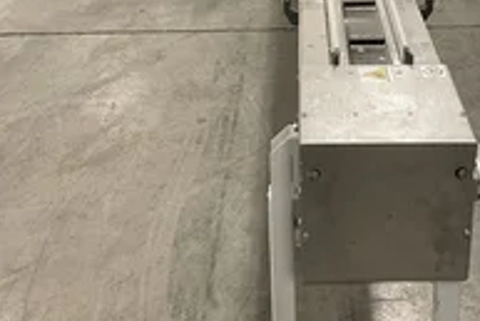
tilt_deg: -19.2
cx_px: 301
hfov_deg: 35.4
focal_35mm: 56
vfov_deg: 23.1
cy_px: -7
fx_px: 747
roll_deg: +2.3
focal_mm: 4.2
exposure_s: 1/60
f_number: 1.6
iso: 200
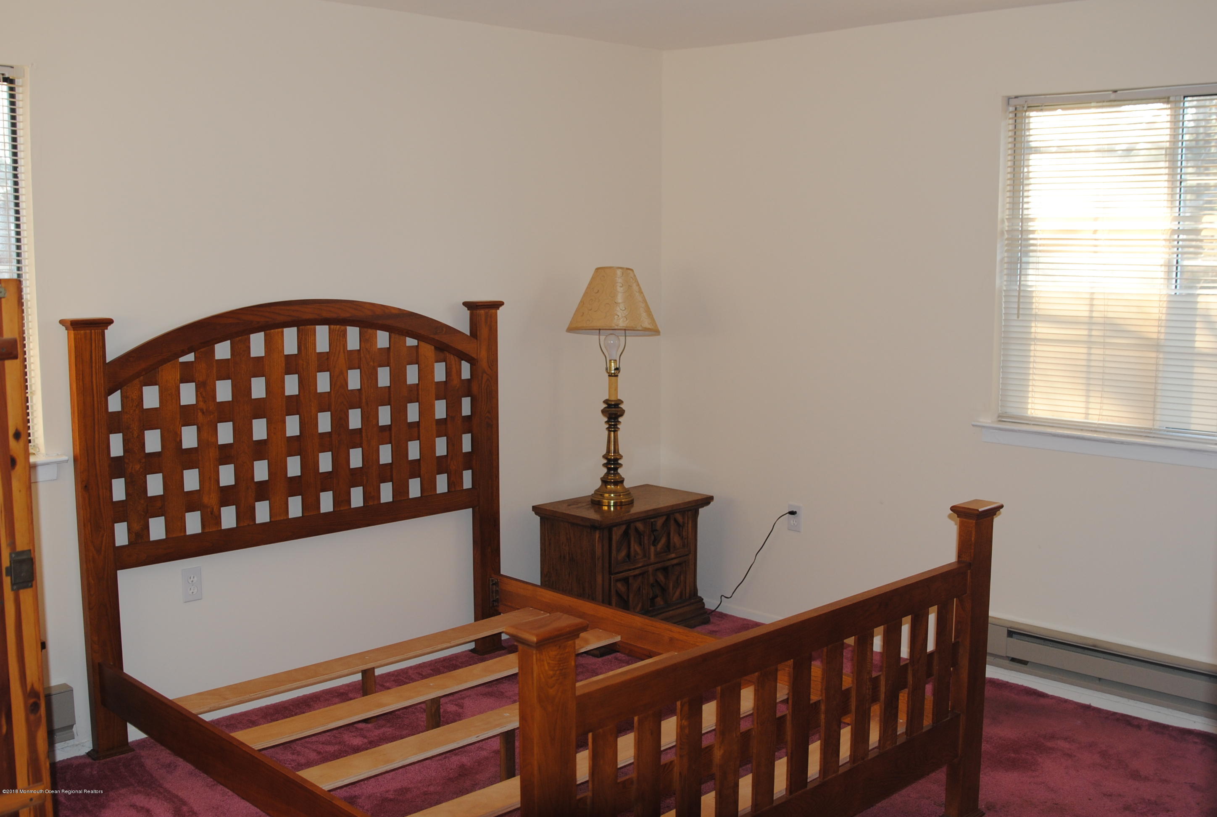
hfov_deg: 53.0
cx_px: 608
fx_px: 1219
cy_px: 408
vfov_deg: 37.0
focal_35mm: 36
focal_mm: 24
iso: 200
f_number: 2.8
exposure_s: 1/60
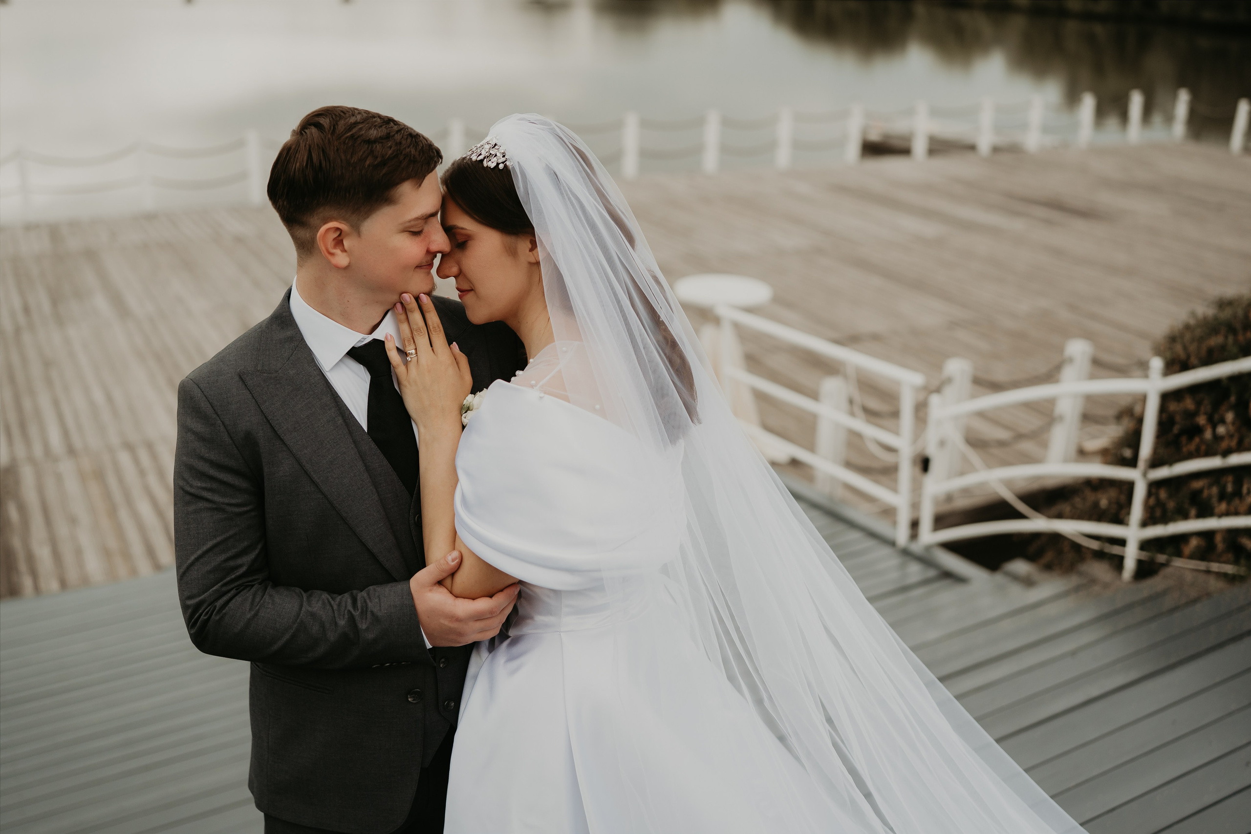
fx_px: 1216
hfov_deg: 54.4
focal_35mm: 35
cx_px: 626
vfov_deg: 37.9
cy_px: 417
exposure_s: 1/8000
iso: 250
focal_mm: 35
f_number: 1.8
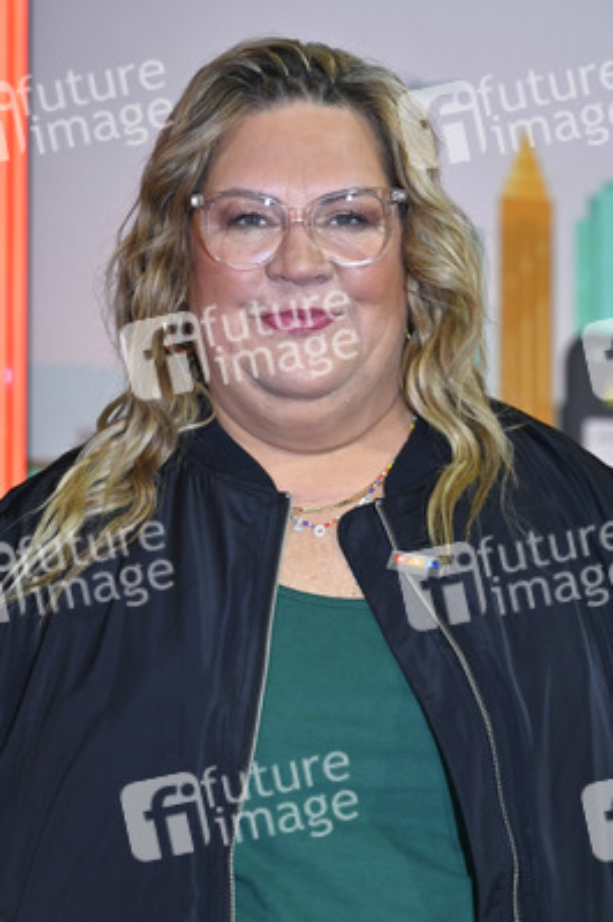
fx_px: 1330
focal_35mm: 52
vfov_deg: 38.2
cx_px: 306
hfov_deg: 25.9
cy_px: 461
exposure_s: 1/200
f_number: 4
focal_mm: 52
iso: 1000
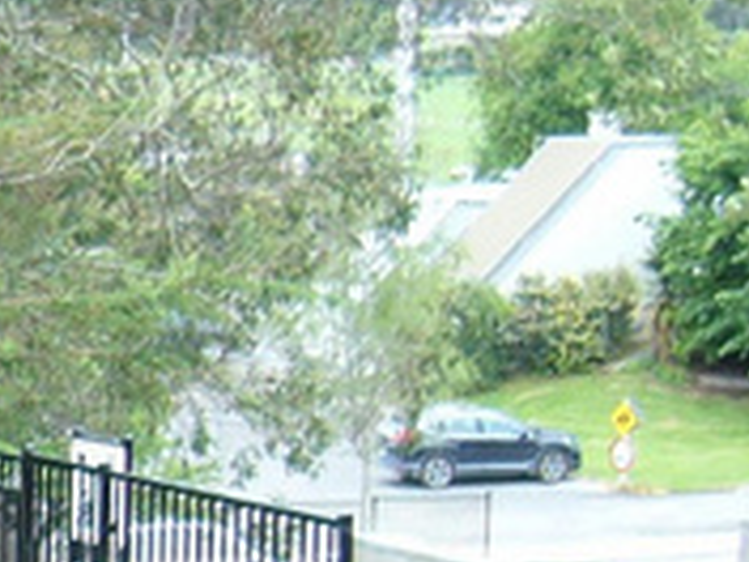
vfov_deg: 9.3
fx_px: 3440
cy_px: 553
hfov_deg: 11.4
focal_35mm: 159
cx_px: -677
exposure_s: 1/160
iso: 100
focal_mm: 5.8
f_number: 2.8
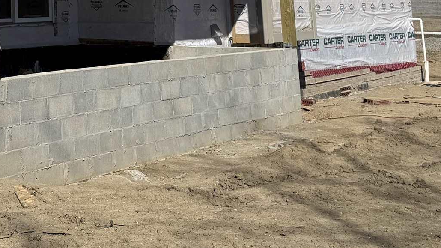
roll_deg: +1.3
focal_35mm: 78
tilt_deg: +9.7
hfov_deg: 25.7
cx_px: -12
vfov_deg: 14.0
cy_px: -171
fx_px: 912
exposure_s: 1/10309
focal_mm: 6.76
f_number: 1.78
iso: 80
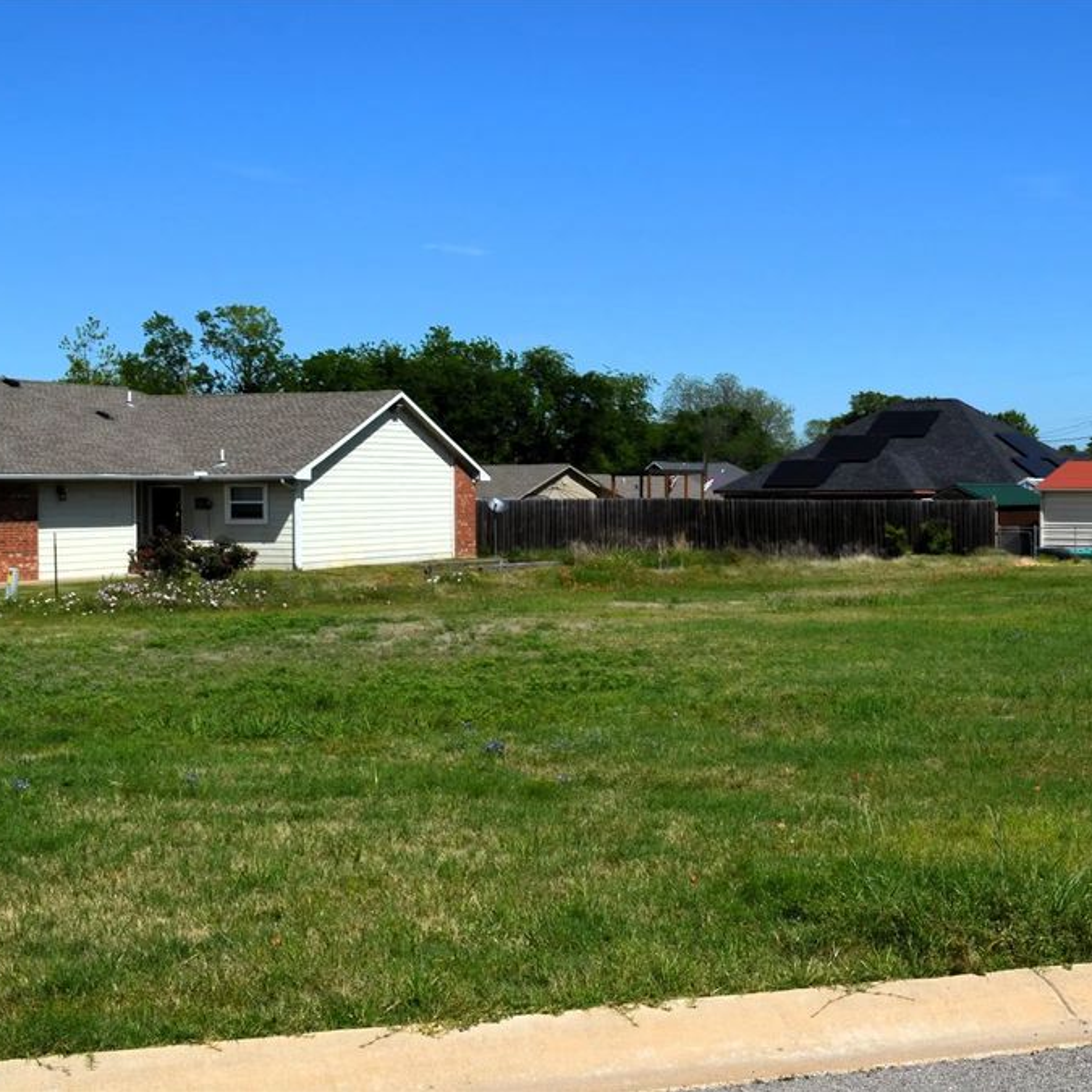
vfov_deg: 31.6
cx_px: 756
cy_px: 545
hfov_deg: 31.3
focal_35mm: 54
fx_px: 1927
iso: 100
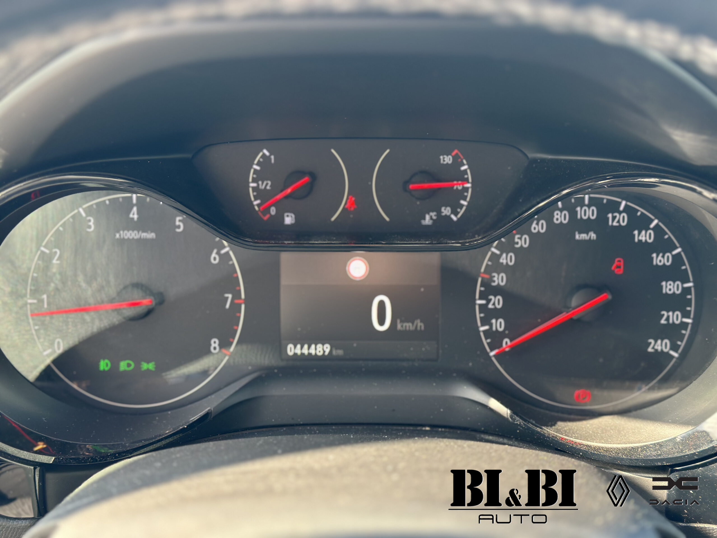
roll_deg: +0.2
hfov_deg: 39.7
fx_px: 994
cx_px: 358
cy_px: 269
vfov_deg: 30.3
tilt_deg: -24.0
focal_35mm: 48
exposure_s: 1/92
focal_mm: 6.86
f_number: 1.78
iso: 125
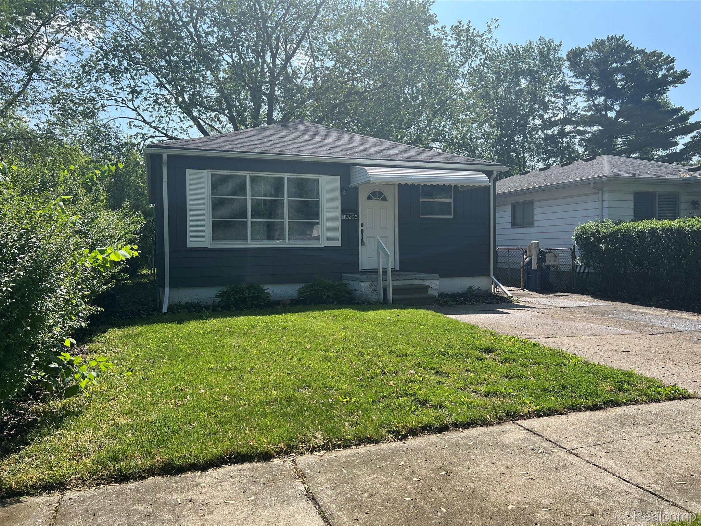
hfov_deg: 67.3
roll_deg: +1.0
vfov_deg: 53.1
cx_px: 350
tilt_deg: -0.6
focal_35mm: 26
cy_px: 263
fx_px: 527
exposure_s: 1/3257
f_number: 1.5
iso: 50
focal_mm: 5.7
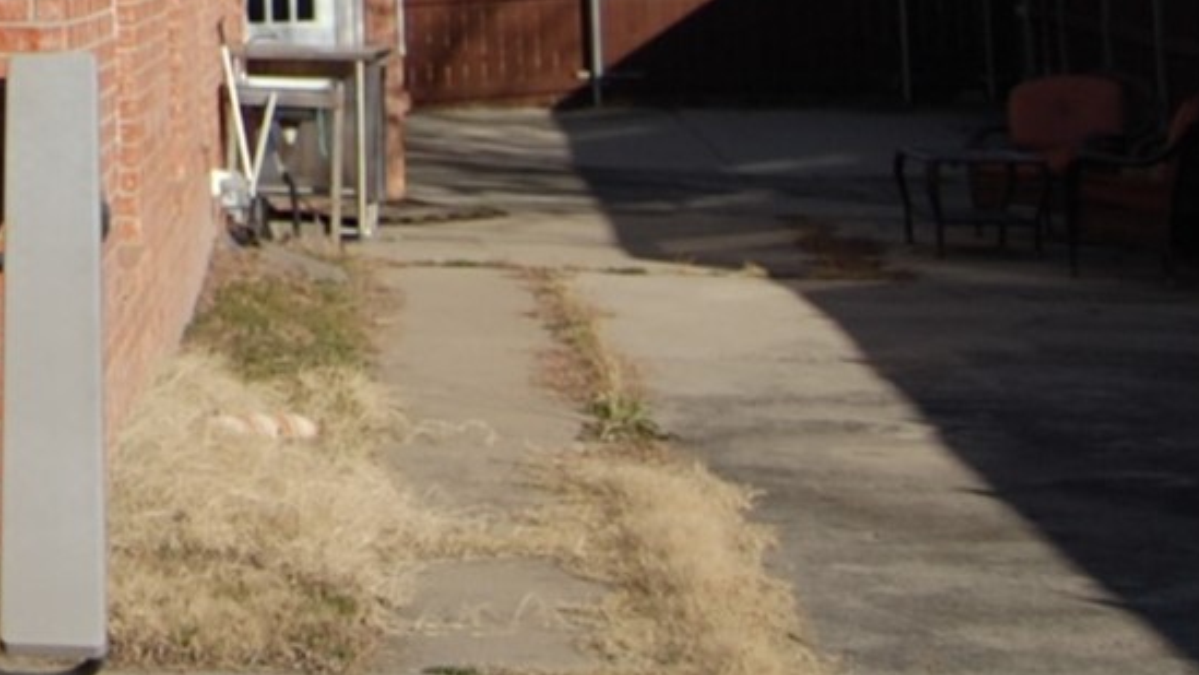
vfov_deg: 9.9
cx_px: -762
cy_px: -749
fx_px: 3561
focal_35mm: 112
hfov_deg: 16.8
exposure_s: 1/3200
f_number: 3.5
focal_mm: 18
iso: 200
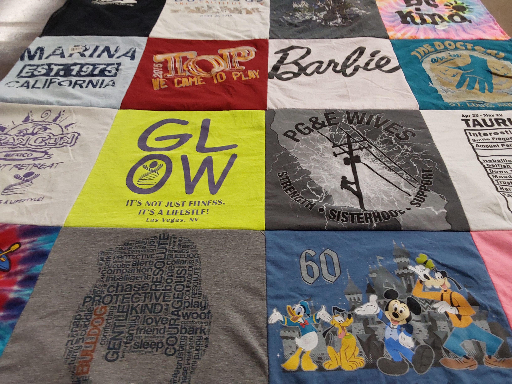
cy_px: 192
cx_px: 256
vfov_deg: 49.7
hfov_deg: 63.4
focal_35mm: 28
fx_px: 414
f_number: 1.9
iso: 100
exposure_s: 1/60
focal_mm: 2.91
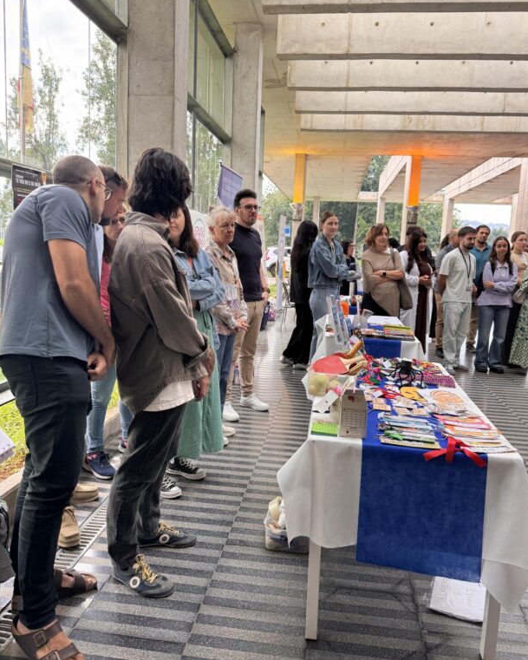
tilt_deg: -7.2
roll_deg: -1.9
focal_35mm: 26
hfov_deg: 54.9
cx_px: 272
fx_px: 508
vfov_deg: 66.0
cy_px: 314
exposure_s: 1/100
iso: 100
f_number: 1.78
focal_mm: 6.76
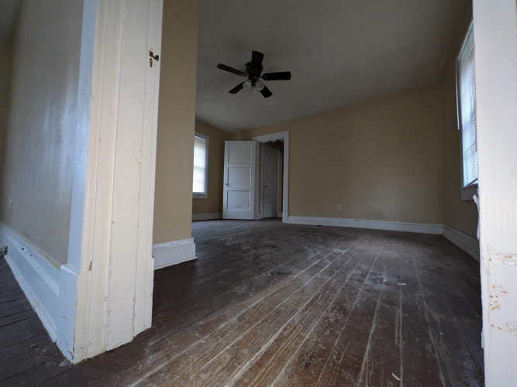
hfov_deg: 102.1
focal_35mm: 14
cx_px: 258
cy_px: 194
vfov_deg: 85.7
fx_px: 209
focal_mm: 1.83
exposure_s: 1/50
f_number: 2.2
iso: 389
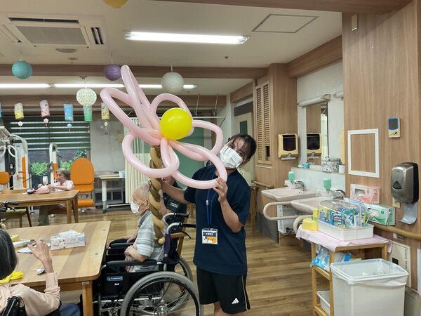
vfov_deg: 48.2
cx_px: 210
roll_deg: +3.8
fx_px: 353
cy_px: 158
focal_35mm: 29
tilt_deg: -3.0
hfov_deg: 61.7
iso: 64
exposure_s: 1/60
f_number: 1.8
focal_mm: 3
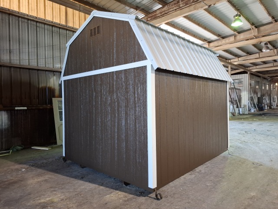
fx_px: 185
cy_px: 104
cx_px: 139
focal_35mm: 23
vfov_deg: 58.9
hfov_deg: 73.9
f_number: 1.8
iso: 320
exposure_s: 1/60
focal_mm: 5.54
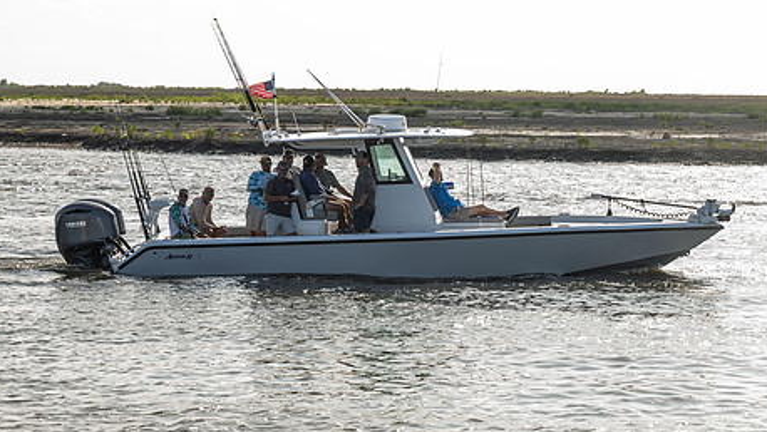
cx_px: 440
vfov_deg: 8.3
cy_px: 168
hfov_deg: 14.7
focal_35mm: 146
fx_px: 2970
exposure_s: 1/100
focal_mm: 110
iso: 32
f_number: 7.1
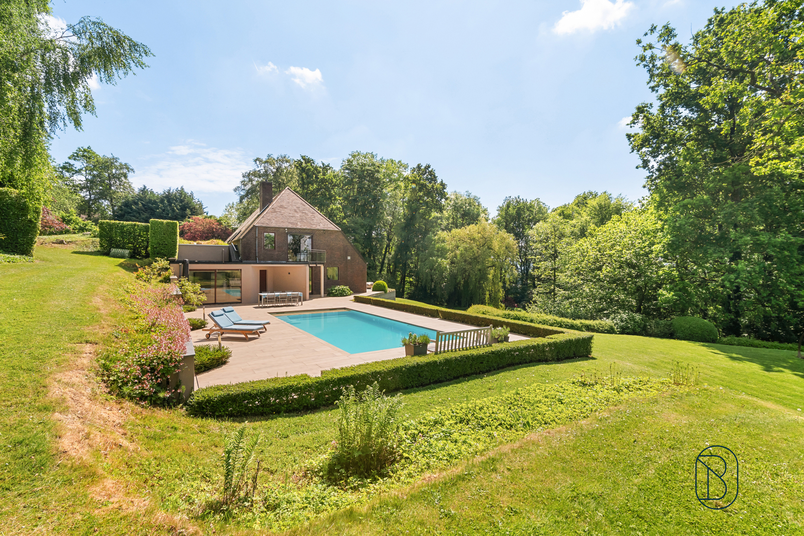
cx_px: 402
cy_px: 268
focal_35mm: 16
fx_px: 357
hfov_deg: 96.7
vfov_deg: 73.7
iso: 800
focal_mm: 16
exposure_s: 1/1600
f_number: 8
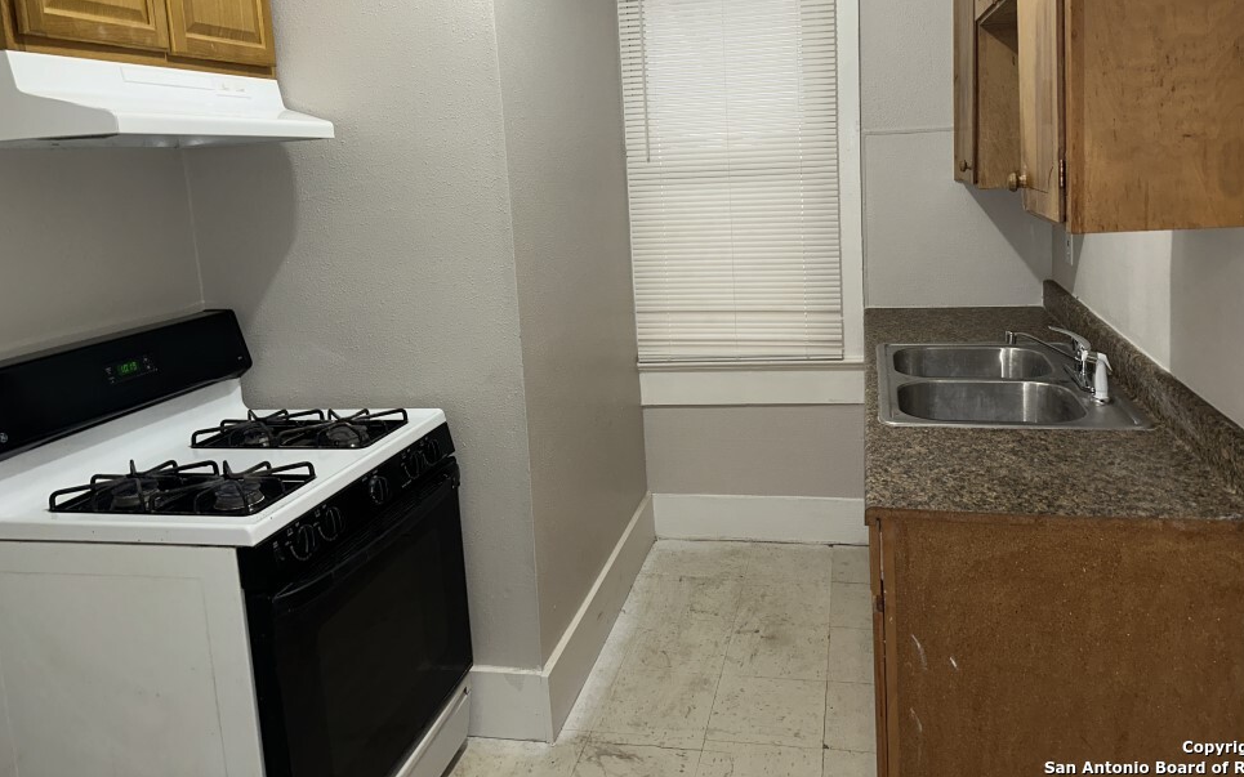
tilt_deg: -7.6
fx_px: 915
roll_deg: +3.1
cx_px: 659
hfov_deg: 68.3
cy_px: 283
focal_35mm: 27
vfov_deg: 45.6
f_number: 1.78
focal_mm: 6.86
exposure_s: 1/25
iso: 100
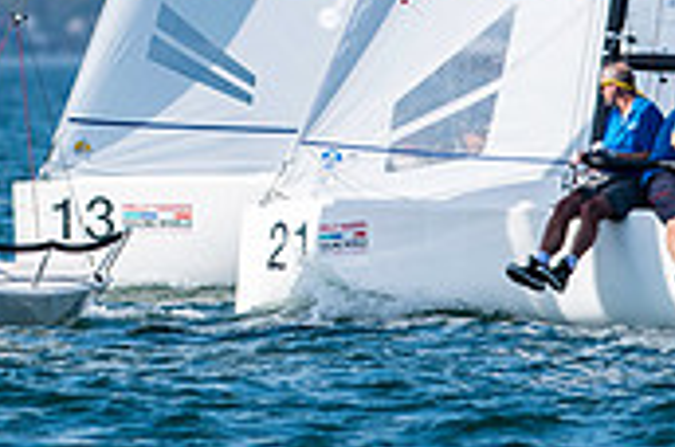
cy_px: -88
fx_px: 29121
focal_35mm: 1556
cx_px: -90
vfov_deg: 0.9
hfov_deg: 1.3
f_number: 5
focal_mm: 300
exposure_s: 1/2500
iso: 200
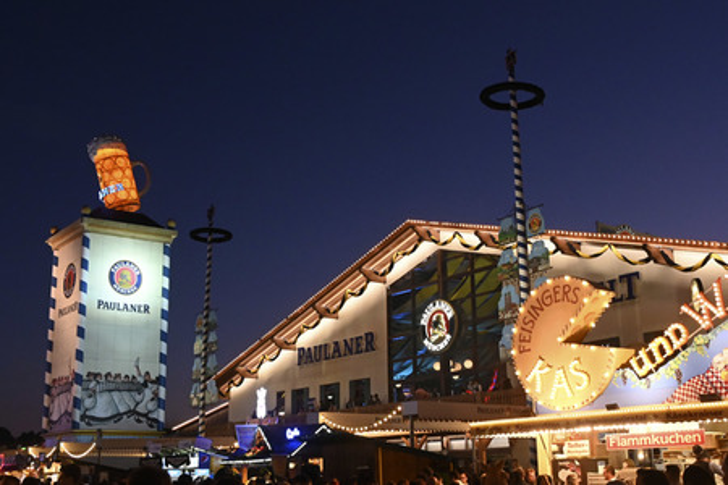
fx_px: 849
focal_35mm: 42
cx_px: 364
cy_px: 242
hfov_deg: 46.4
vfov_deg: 31.9
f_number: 7.1
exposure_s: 1/200
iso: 5000
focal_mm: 28
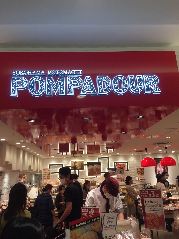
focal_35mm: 29
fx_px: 200
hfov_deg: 48.2
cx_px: 90
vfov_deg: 61.7
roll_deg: +2.0
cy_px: 120
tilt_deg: +16.0
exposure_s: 1/123
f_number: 2.2
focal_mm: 4.15
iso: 32
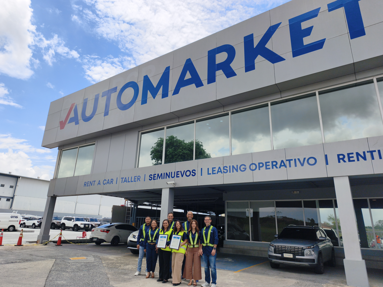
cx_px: 192
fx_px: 254
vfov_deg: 58.9
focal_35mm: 23
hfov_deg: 73.9
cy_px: 144
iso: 50
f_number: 1.62
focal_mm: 6.45
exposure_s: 1/4069
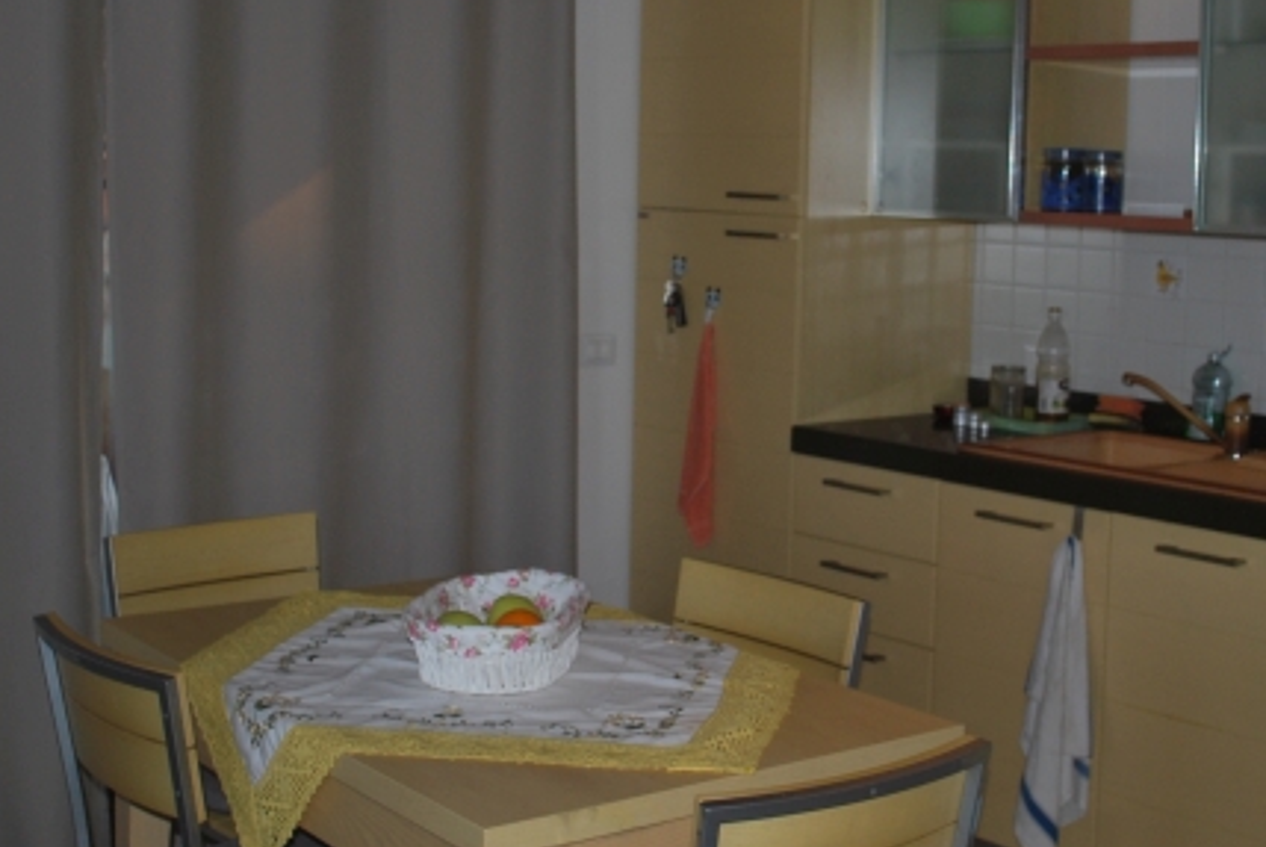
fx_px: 1971
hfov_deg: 35.6
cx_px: 688
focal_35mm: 56
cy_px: 307
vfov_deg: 24.2
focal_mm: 20
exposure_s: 1/60
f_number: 3.8
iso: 200
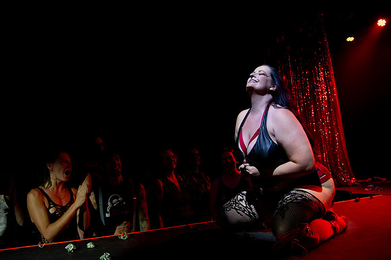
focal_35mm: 26
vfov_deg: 48.8
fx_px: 287
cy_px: 122
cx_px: 179
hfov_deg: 68.4
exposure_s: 1/250
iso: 4000
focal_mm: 24
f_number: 4
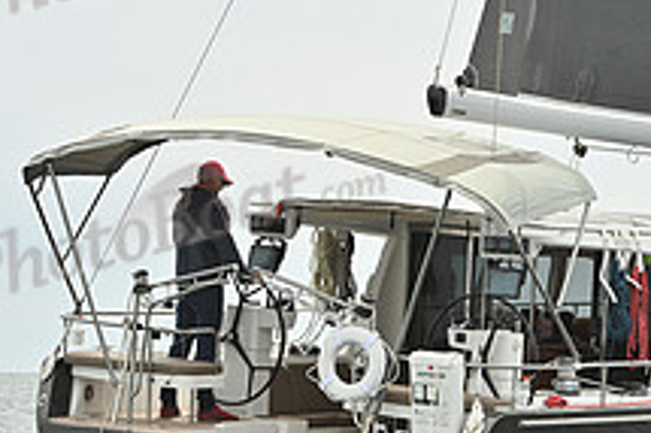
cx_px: 545
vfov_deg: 7.2
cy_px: 341
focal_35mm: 189
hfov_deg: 10.8
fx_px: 3415
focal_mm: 70
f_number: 10
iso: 320
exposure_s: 1/800
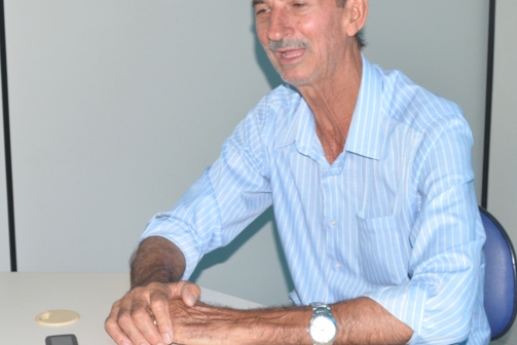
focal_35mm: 42
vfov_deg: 31.8
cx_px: 299
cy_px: 138
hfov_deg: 46.2
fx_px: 603
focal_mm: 22
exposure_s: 1/125
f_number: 8
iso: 400
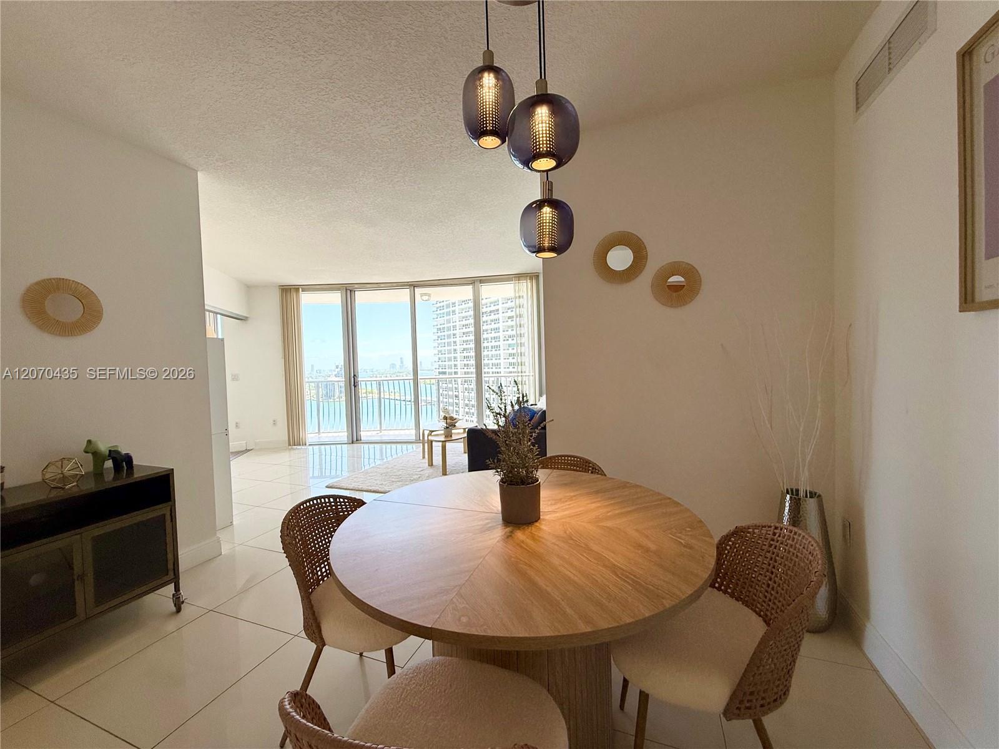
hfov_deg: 102.1
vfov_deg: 85.7
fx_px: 404
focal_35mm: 14
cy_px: 374
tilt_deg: -1.5
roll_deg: +1.5
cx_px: 500
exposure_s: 1/192
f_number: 2.2
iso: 64
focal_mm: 2.22
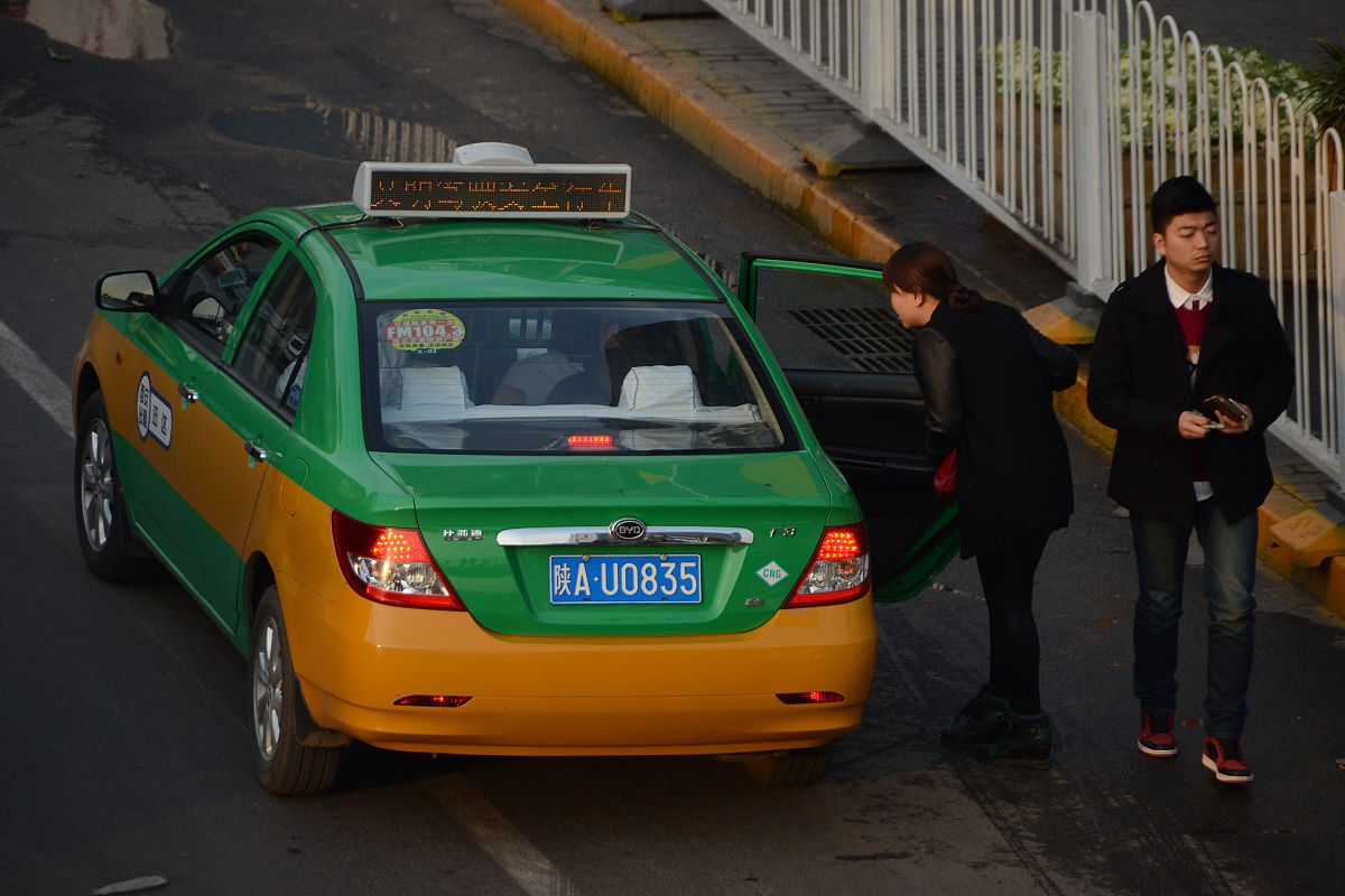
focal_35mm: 300
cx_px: 672
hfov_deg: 6.9
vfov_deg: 4.6
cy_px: 448
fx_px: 11207
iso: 200
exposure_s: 1/320
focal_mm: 200
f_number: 5.6
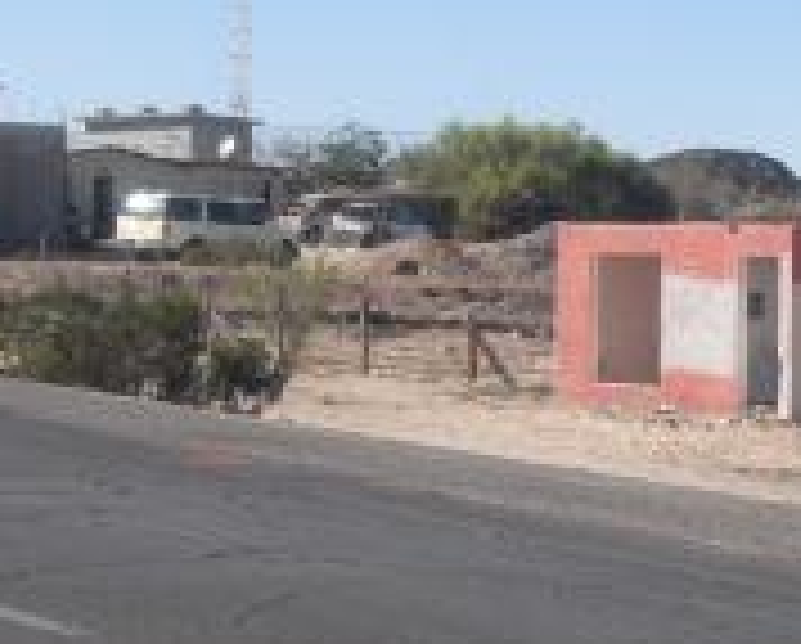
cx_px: 684
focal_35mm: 126
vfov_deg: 12.2
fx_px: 2992
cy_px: 491
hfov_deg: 15.1
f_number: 7.8
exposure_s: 1/160
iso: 64
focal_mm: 6.3
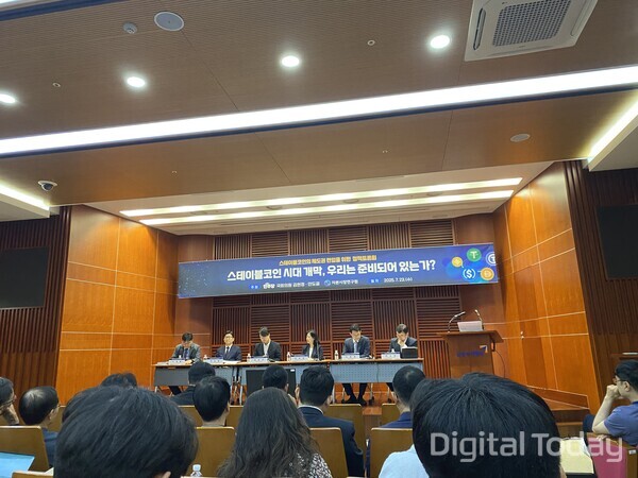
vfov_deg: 53.1
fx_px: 479
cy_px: 239
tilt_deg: +11.9
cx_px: 319
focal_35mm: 26
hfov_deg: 67.3
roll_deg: +1.9
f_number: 1.8
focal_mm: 4.25
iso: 400
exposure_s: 1/60
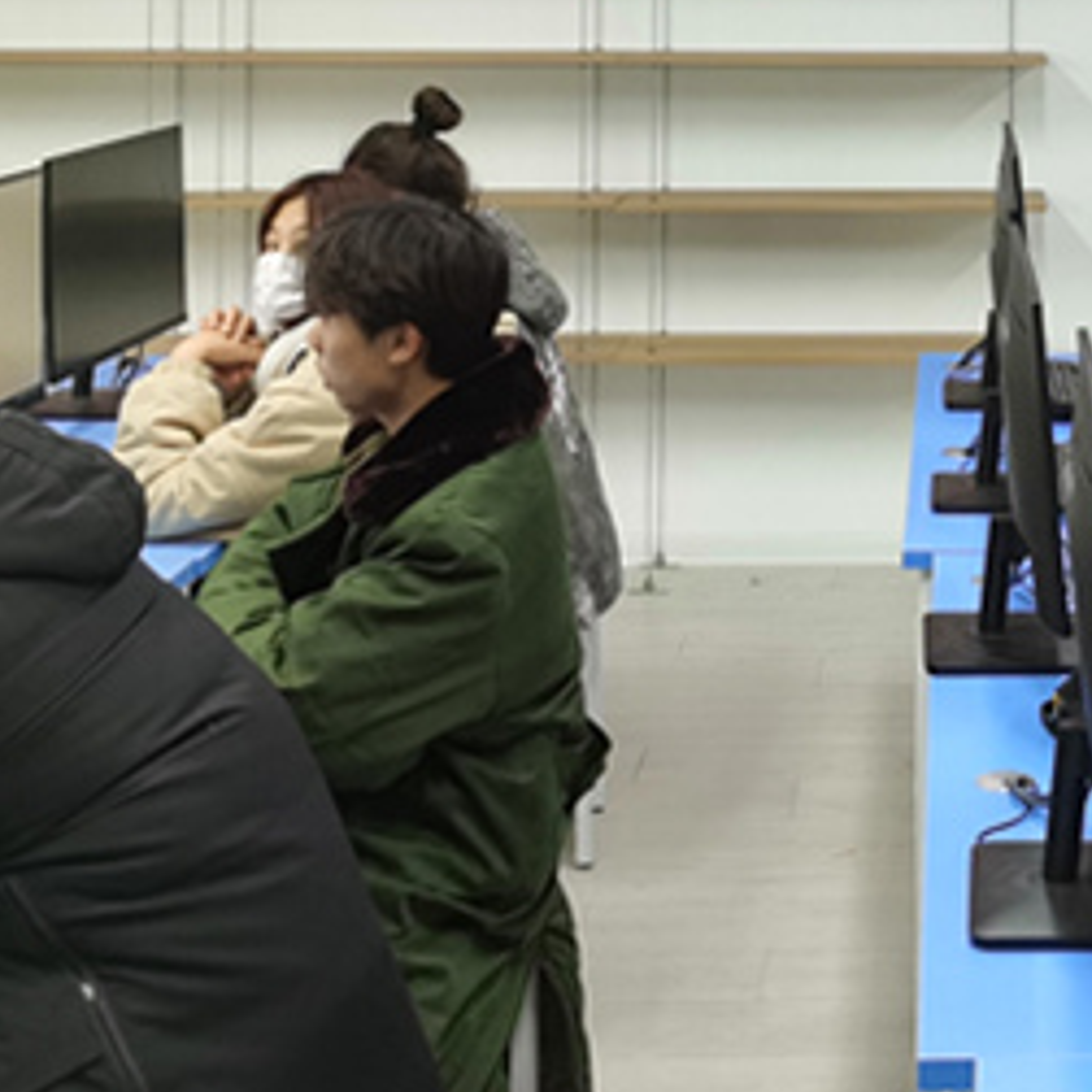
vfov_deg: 21.0
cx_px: 1031
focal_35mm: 78
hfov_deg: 21.6
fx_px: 2784
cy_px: -150
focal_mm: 5.56
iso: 125
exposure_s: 1/50
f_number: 1.6
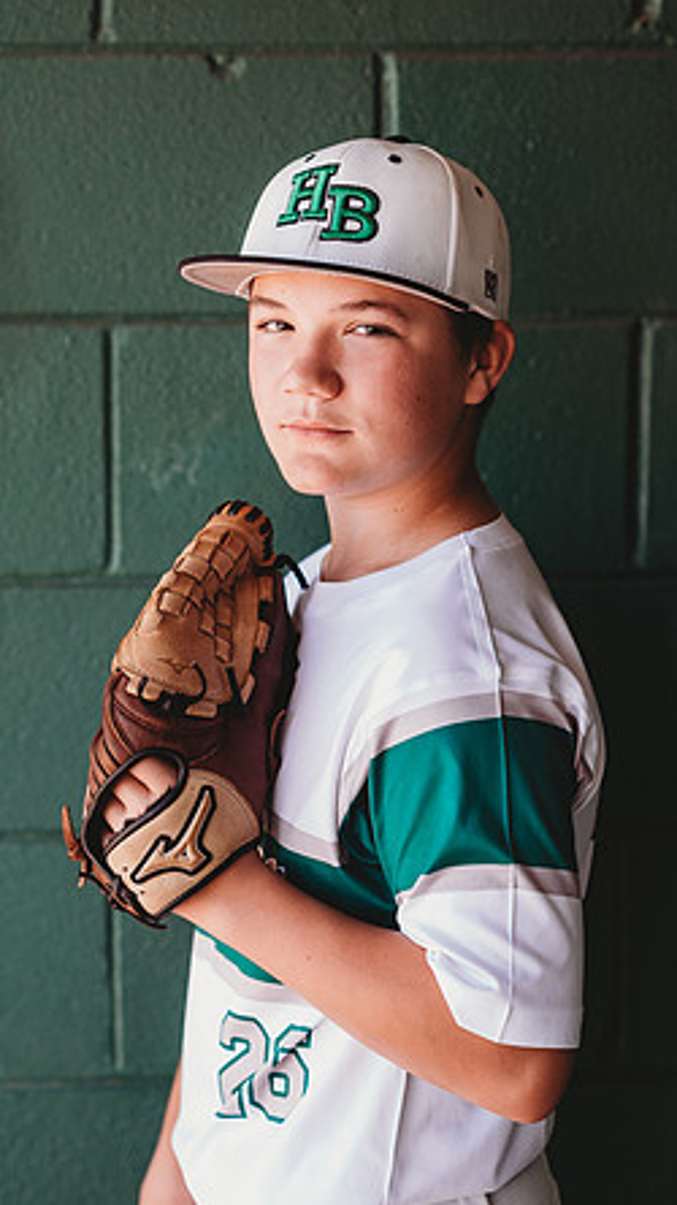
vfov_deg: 23.7
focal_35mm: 90
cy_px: 601
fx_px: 2875
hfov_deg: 13.4
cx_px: 276
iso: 160
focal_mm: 85
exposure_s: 1/200
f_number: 2.5
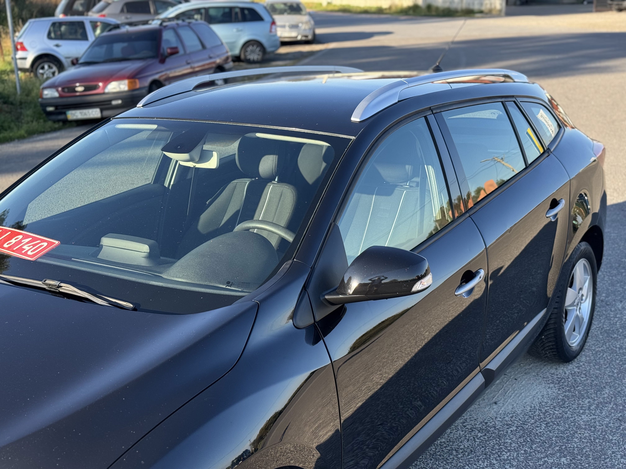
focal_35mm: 48
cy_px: 234
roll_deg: +0.7
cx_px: 313
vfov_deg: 30.3
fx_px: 868
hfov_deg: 39.7
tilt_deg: -16.3
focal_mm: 6.76
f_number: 1.78
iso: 64
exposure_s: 1/1059
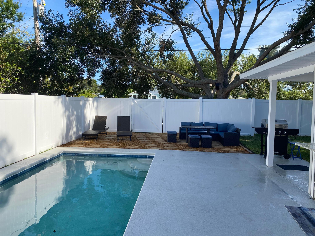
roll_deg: -0.7
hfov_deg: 67.3
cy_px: 118
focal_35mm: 26
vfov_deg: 53.1
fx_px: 237
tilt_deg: -2.6
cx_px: 158
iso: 32
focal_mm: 4.25
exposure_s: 1/1504
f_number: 1.8
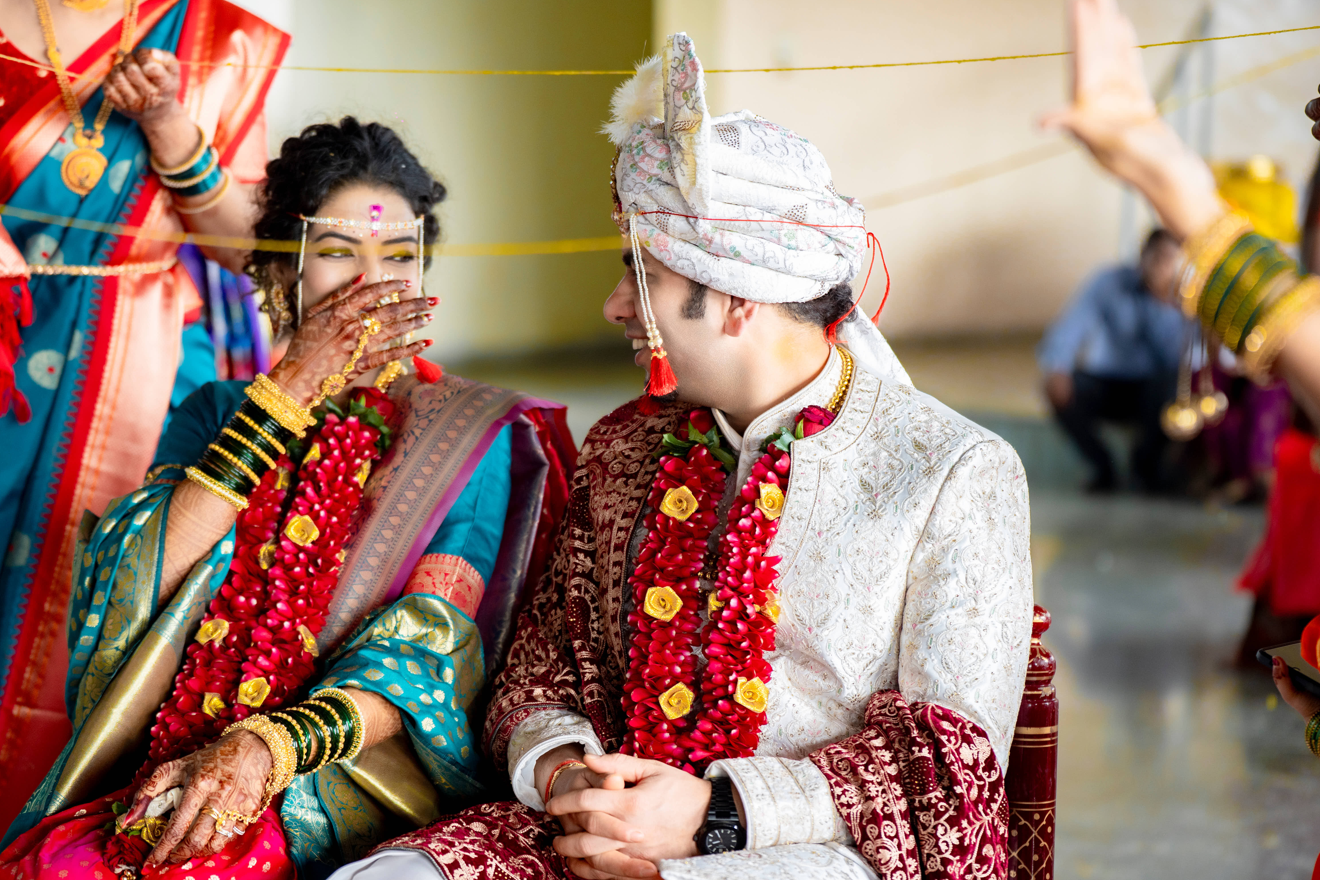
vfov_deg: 16.1
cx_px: 667
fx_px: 3117
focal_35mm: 85
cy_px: 435
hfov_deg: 23.9
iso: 800
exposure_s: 1/400
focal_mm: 84
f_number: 2.8
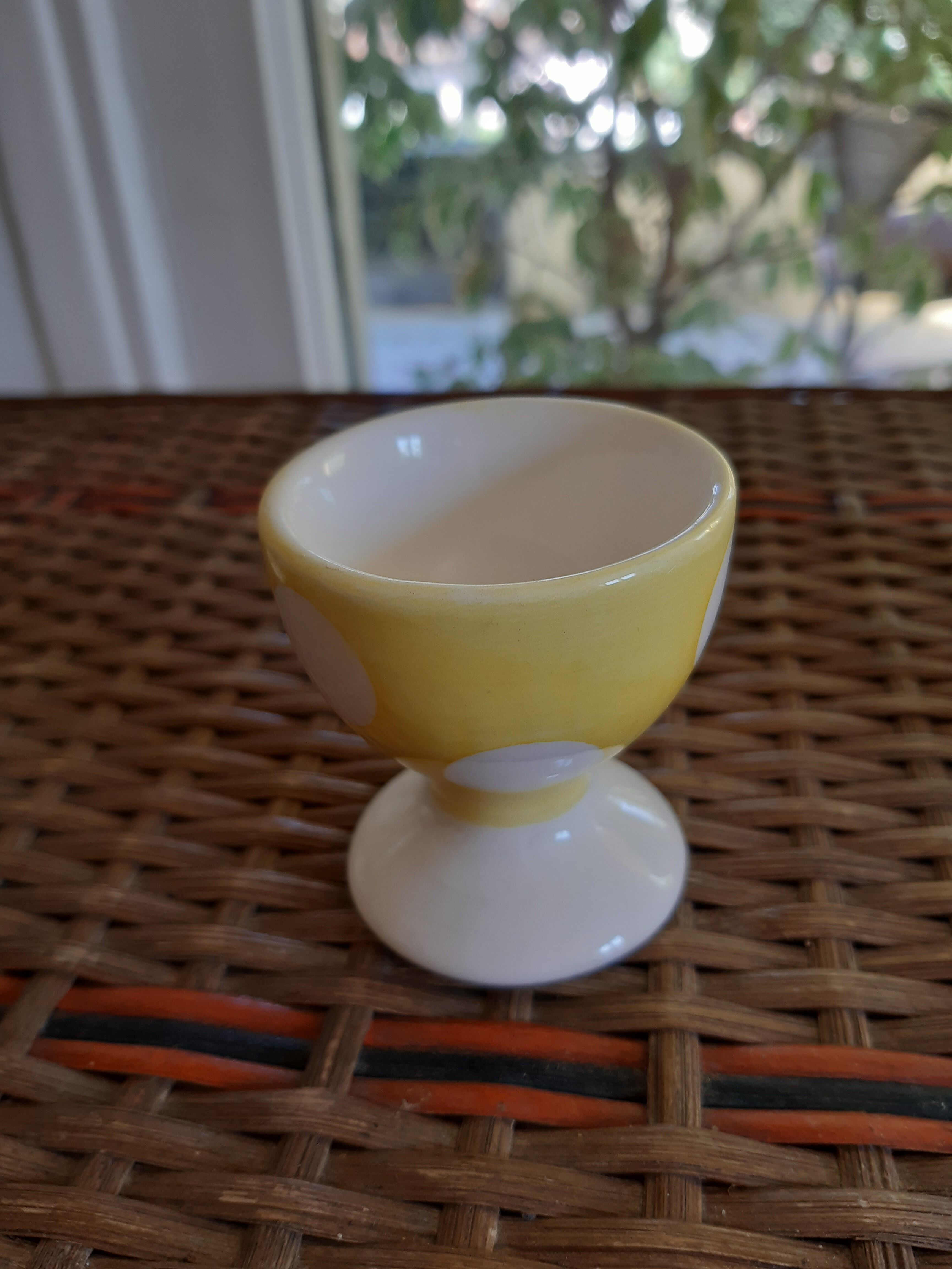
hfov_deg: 53.1
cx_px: 476
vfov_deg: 67.3
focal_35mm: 26
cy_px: 634
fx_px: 953
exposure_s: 1/50
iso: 50
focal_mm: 3.92
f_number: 1.7
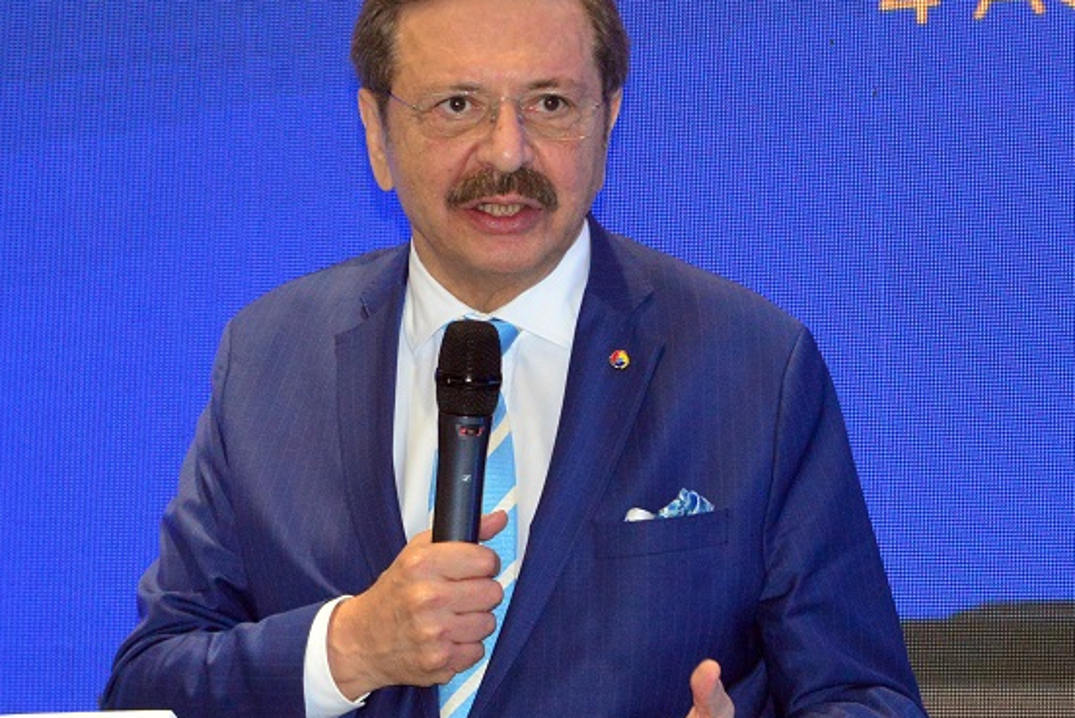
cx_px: 658
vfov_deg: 8.2
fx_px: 5020
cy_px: 418
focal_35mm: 168
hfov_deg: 12.2
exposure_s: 1/160
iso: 5000
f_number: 8
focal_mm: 116
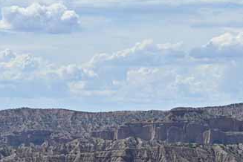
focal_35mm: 294
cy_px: 135
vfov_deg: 4.7
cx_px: 236
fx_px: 1984
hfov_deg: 7.0
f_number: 6.3
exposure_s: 1/640
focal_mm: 120
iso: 64
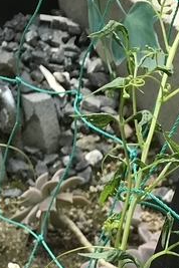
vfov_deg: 13.6
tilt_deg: -45.0
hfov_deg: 9.8
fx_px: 977
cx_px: 348
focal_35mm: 131
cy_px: 515
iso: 20
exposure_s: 1/1041
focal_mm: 3.99
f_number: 1.8
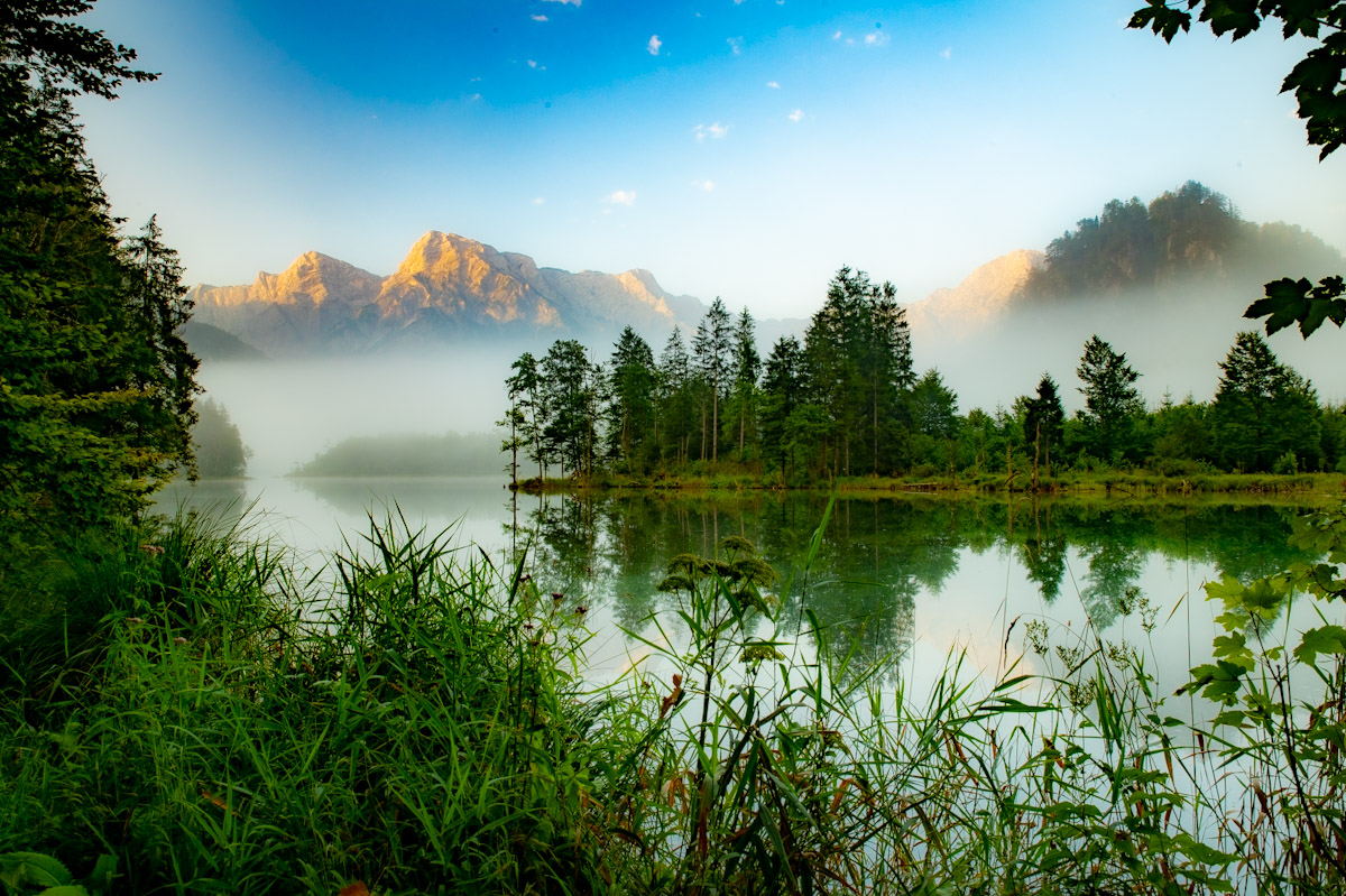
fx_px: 897
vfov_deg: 53.1
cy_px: 448
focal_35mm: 24
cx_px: 673
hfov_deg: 73.8
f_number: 14
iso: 250
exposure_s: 1/15
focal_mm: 24
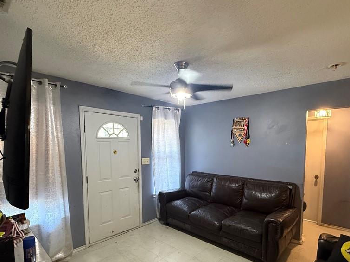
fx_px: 192
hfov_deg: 84.6
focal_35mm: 19
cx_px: 186
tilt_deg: -3.4
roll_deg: -0.3
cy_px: 160
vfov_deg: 67.9
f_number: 2.2
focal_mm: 2.22
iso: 640
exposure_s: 1/60
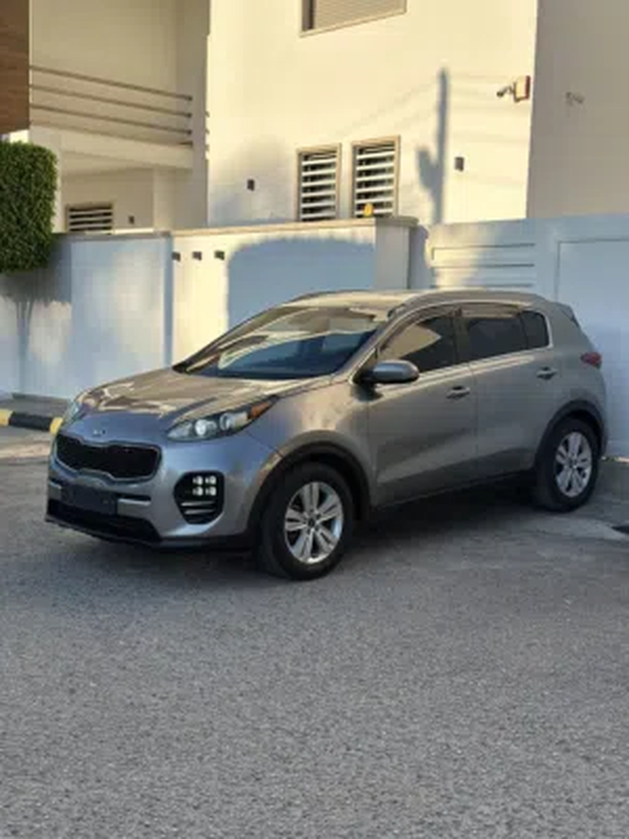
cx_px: 314
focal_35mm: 48
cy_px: 420
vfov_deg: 39.7
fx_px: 1163
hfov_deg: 30.3
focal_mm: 6.86
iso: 100
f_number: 1.78
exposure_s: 1/3876
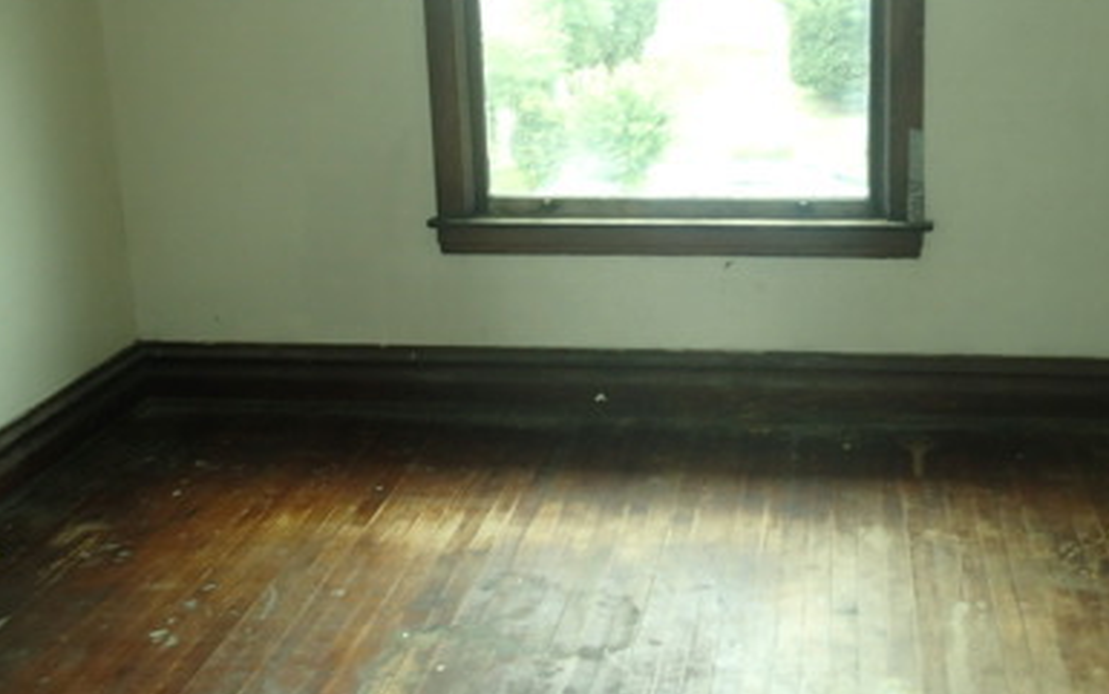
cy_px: 187
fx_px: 1330
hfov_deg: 45.0
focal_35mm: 44
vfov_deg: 28.9
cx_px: 657
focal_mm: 4.5
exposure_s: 1/60
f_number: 2
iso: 200
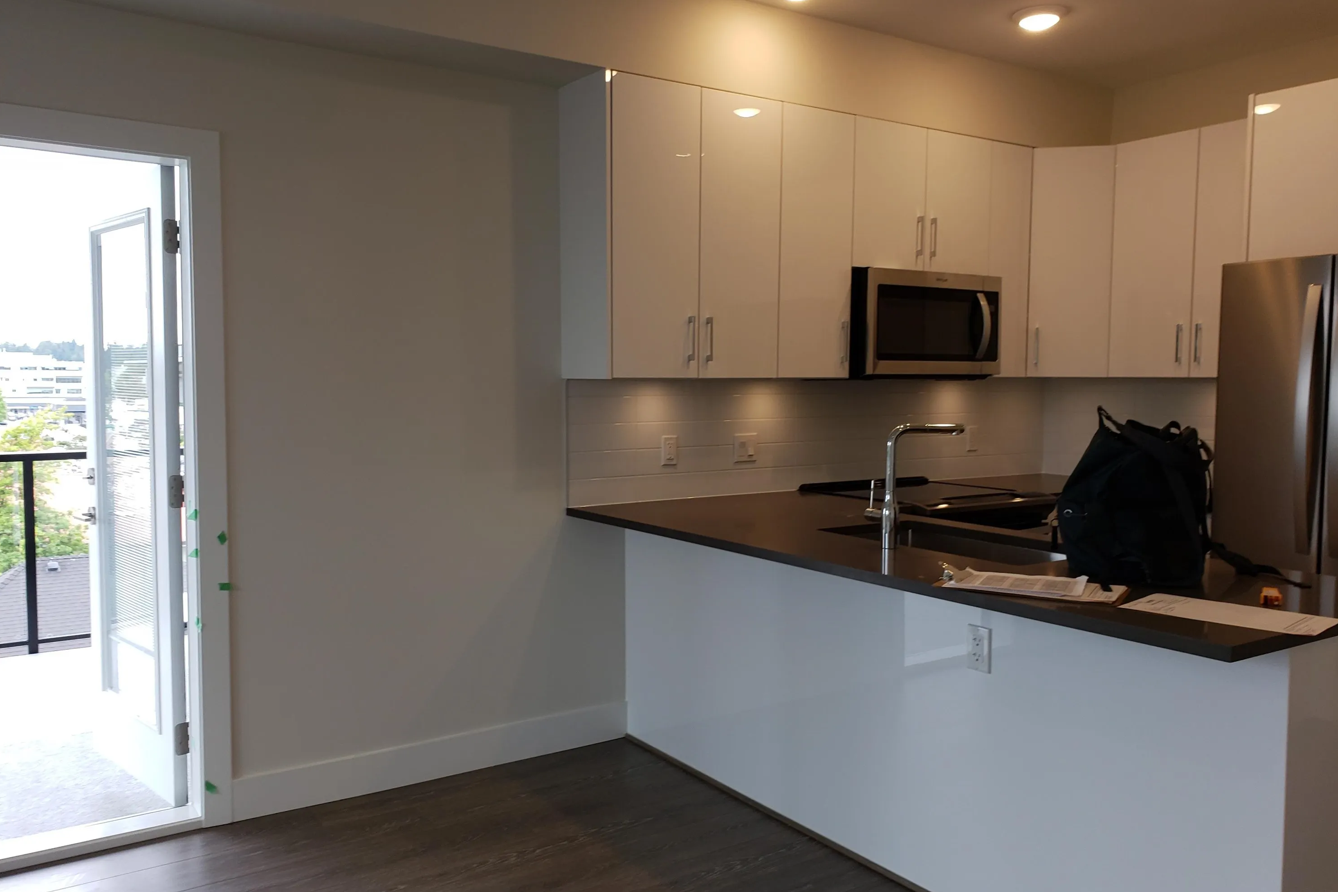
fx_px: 1041
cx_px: 691
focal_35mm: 28
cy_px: 440
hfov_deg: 65.5
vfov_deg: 46.4
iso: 100
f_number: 2.4
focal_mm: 4.3
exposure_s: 1/120
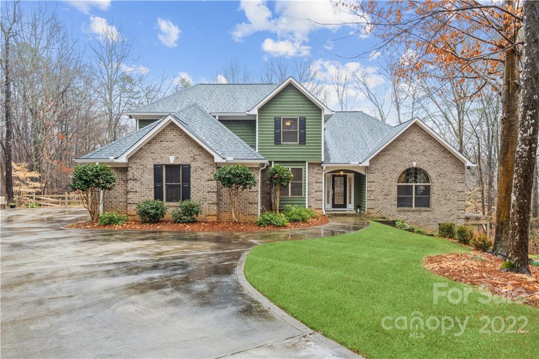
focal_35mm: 26
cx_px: 270
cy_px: 180
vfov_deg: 49.6
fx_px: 389
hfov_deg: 69.4
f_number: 10
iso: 200
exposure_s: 1/15
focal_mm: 26
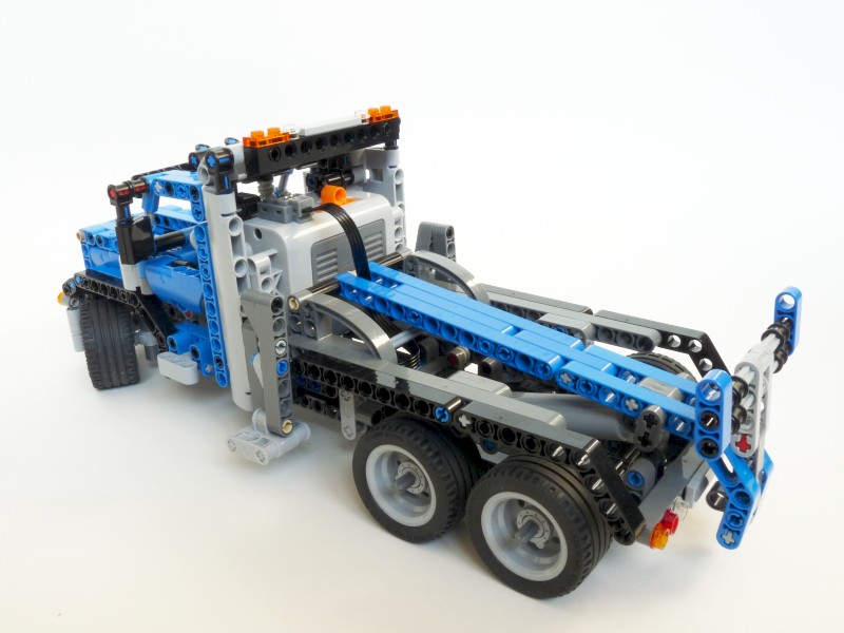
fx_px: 780
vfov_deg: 44.2
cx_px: 422
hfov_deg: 56.8
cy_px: 316
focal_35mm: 32
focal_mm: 5.6
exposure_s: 1/8
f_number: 8
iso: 100
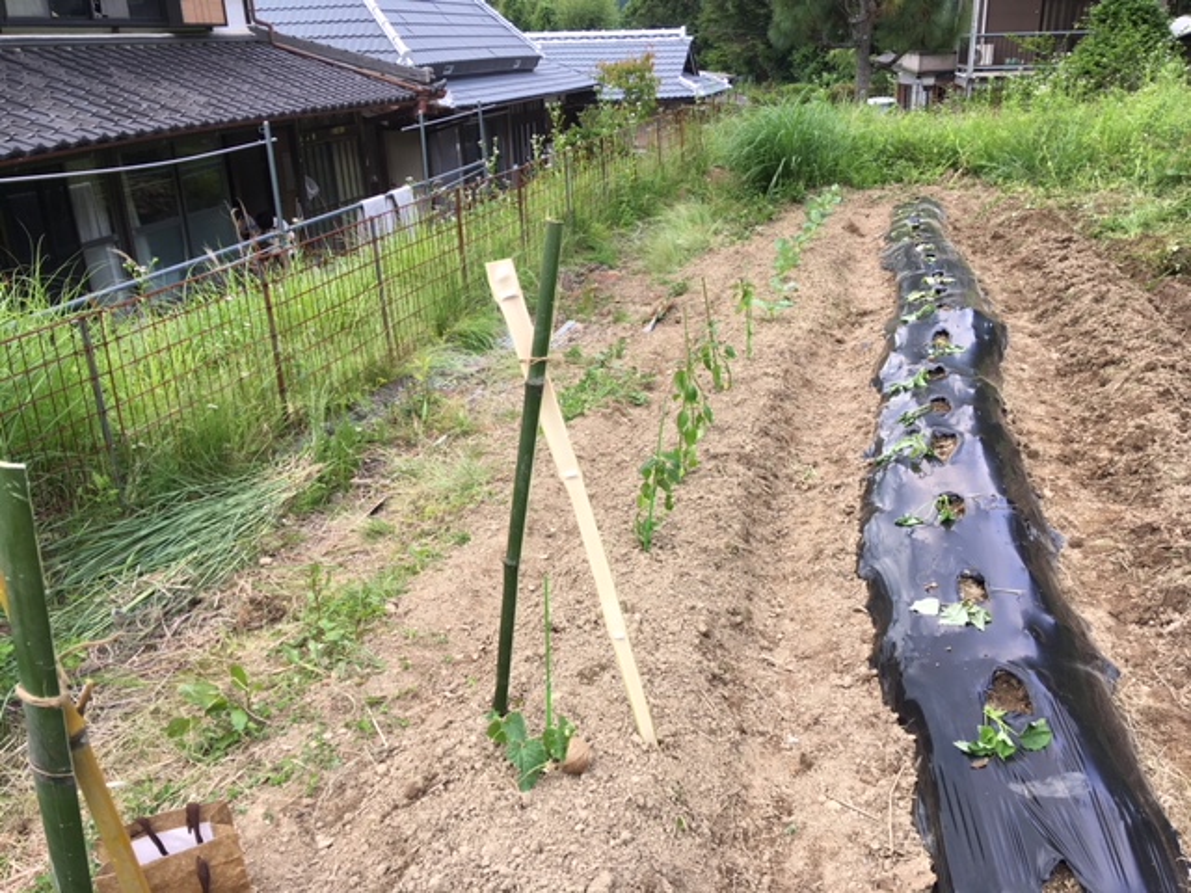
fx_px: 998
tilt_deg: -24.4
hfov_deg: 61.7
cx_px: 596
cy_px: 446
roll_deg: +0.7
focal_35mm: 29
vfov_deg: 48.2
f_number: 2.2
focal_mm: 4.15
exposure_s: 1/216
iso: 25
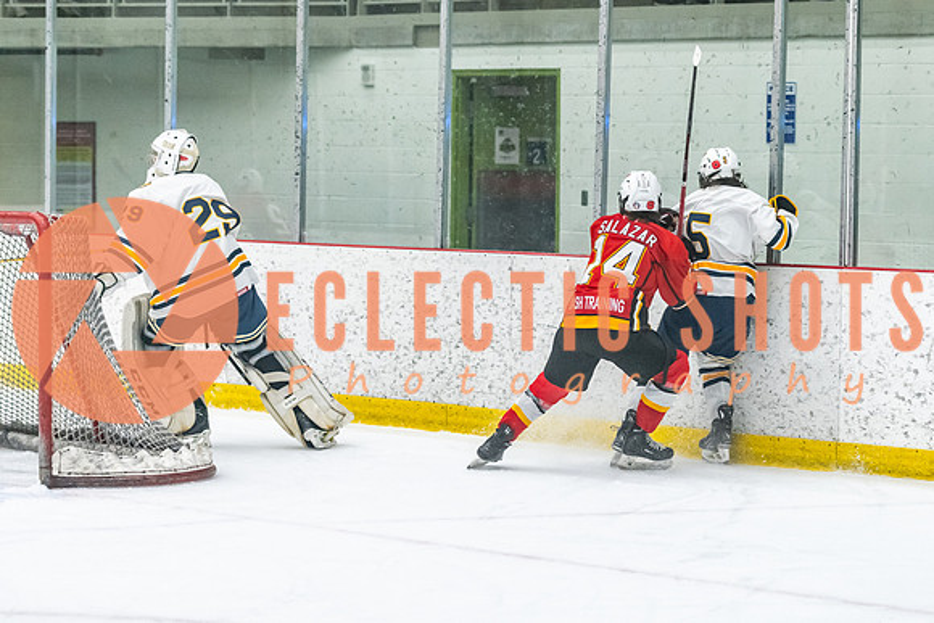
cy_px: 344
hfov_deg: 16.6
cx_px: 623
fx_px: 3195
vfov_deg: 11.1
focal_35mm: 123
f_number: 2.8
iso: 3200
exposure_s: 1/800
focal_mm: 92
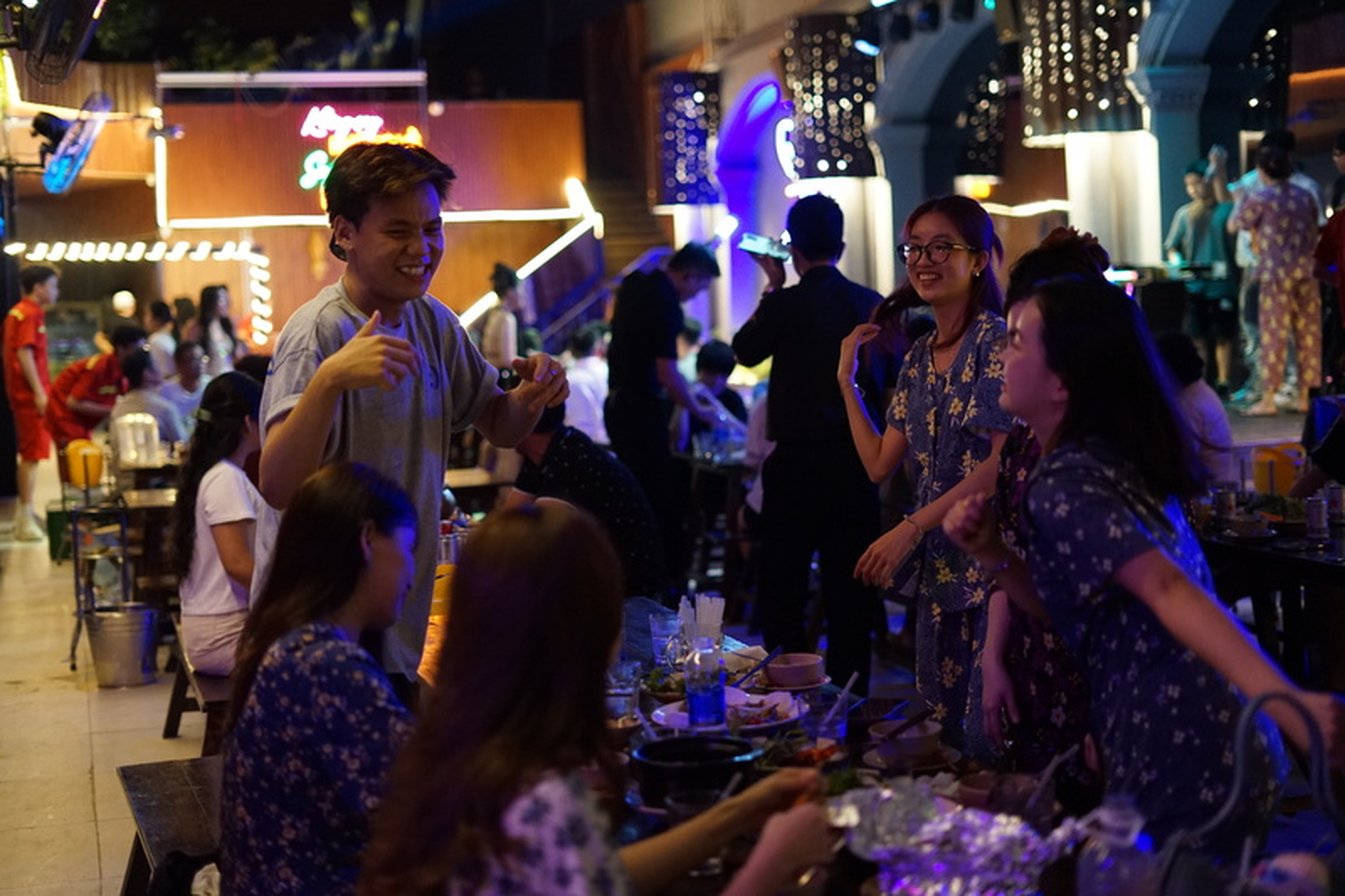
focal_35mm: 50
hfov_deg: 39.6
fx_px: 1868
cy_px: 448
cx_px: 672
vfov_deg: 27.0
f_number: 2
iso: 3200
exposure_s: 1/160
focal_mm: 50
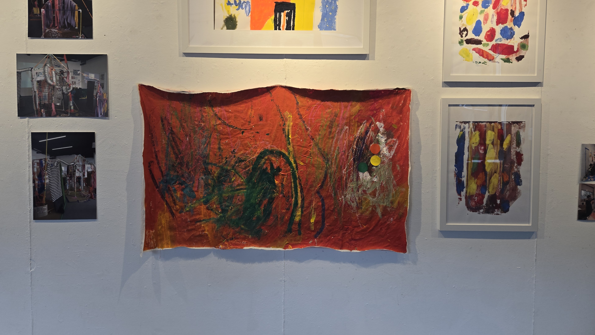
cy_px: 106
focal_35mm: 26
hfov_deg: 71.9
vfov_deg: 43.6
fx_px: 410
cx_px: 290
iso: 80
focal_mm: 5.4
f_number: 1.8
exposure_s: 1/100
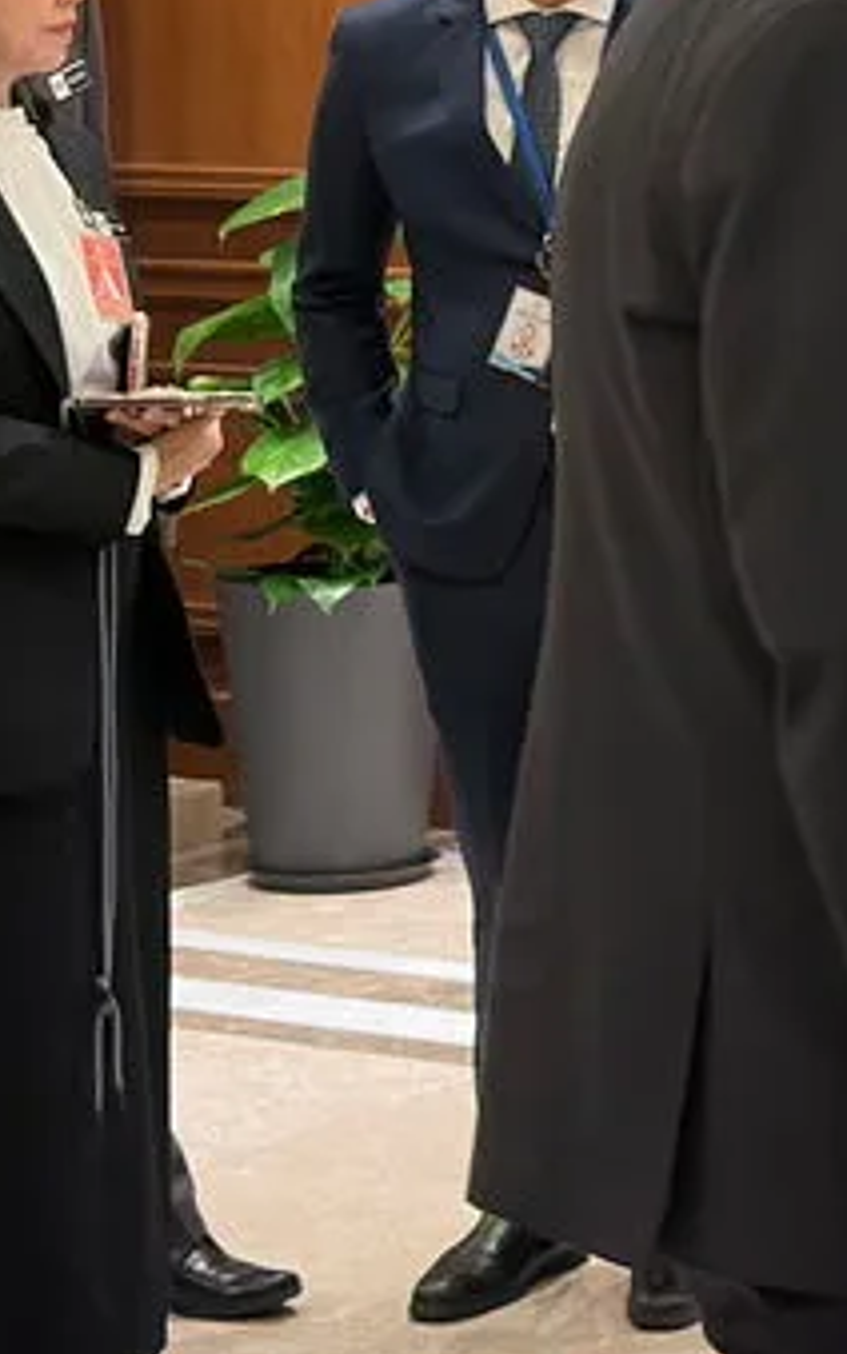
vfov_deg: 17.2
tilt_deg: -2.7
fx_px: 4430
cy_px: 264
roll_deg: -1.3
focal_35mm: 120
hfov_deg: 10.2
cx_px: 1590
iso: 500
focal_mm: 6.86
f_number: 1.78
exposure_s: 1/33
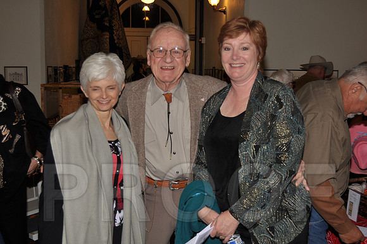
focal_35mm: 46
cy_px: 122
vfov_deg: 28.9
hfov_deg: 42.4
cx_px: 184
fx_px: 473
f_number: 4.2
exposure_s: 1/60
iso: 200
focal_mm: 31
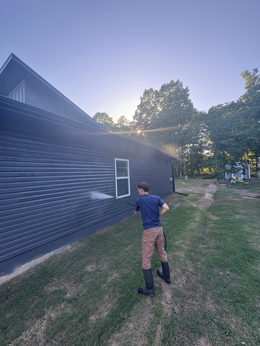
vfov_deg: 102.1
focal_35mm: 14
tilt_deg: +2.4
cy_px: 173
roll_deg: +1.9
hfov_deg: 85.7
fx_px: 140
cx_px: 130
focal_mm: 2.22
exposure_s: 1/201
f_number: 2.2
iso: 64
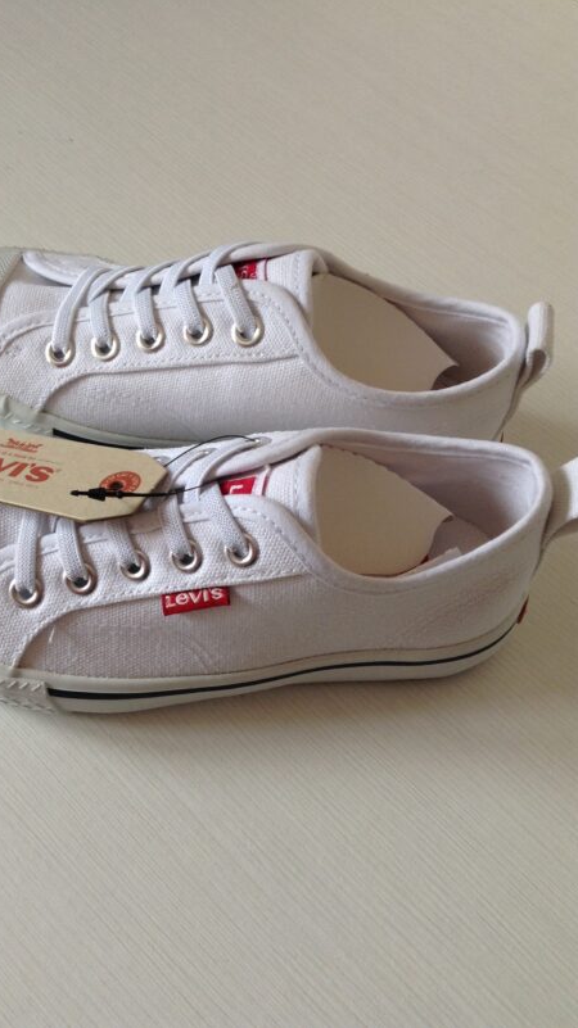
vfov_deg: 55.3
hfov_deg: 32.6
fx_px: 982
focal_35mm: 36
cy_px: 514
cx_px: 206
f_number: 2.4
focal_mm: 3.3
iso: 32
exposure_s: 1/40
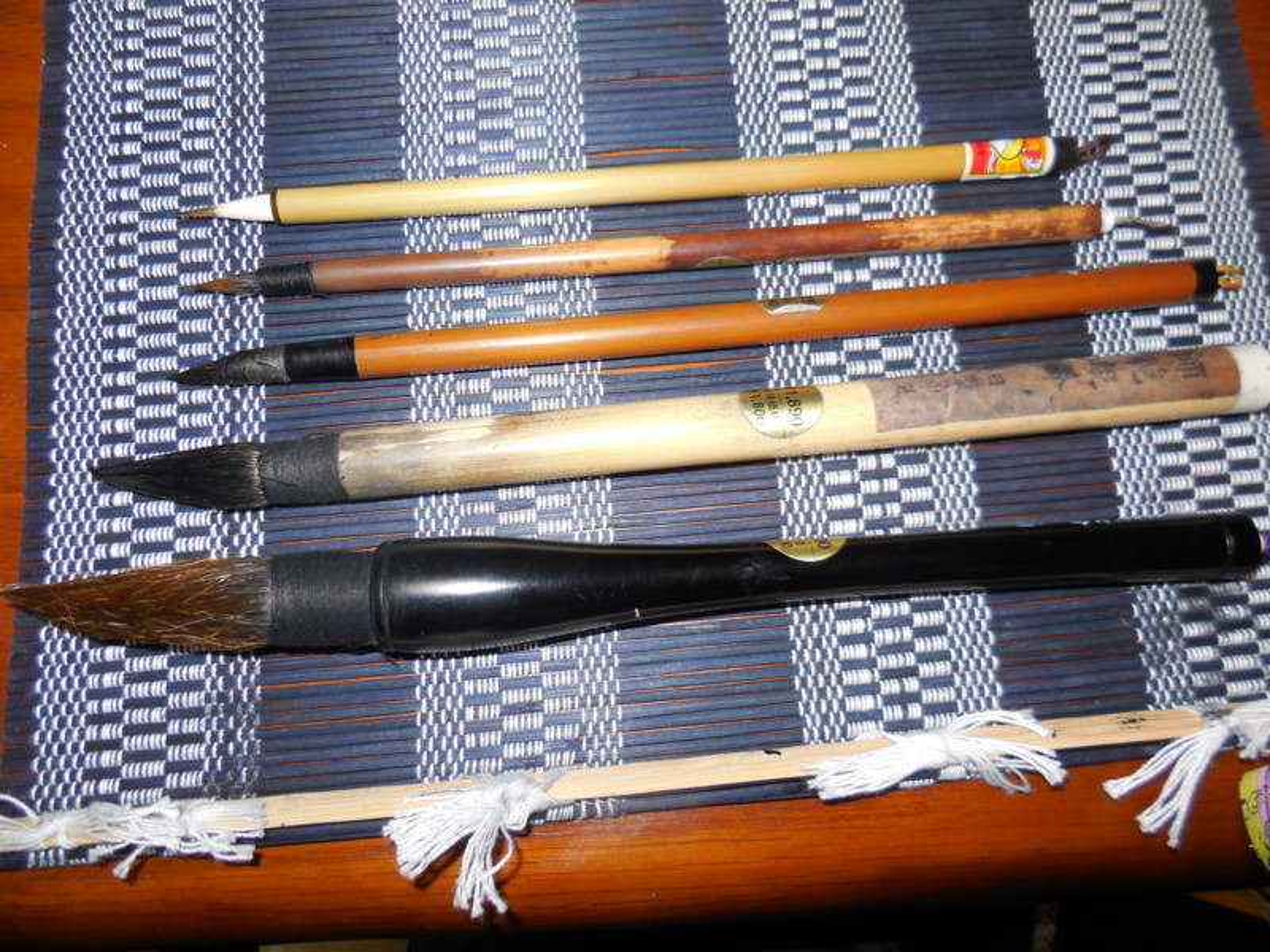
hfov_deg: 69.4
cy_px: 476
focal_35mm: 25
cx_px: 635
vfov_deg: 54.9
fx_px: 917
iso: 125
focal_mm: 4.5
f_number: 3.1
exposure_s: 1/25
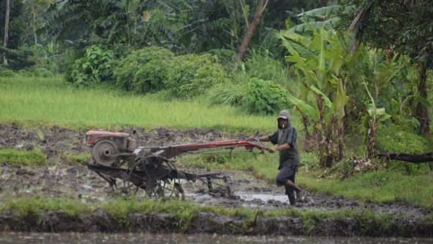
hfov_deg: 6.0
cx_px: 191
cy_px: 111
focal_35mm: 359
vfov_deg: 3.4
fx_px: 4121
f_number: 5.6
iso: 400
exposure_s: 1/1000
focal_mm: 200
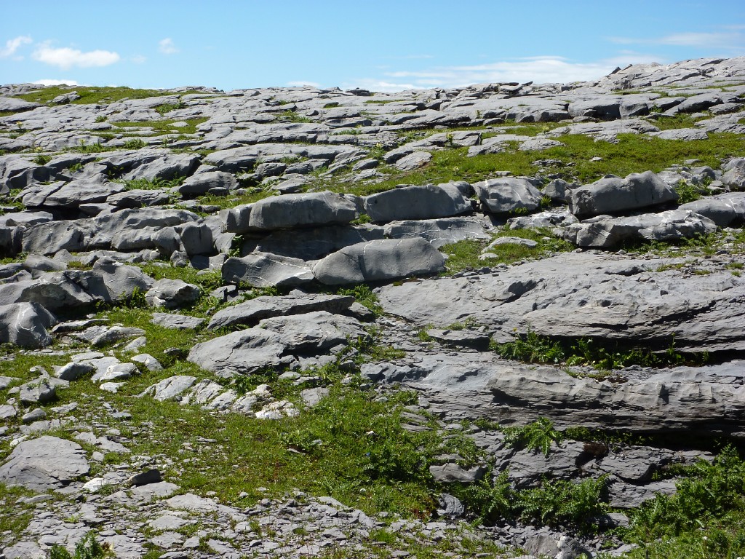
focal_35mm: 59
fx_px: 1270
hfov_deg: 32.7
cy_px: 280
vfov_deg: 24.8
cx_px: 372
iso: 80
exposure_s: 1/500
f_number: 5
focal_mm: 9.7
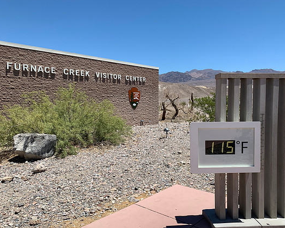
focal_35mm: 28
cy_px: 111
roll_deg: -0.3
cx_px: 146
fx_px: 236
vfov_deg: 51.5
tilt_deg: -2.1
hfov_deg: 62.2
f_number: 1.8
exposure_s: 1/2994
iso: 25
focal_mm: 4.25
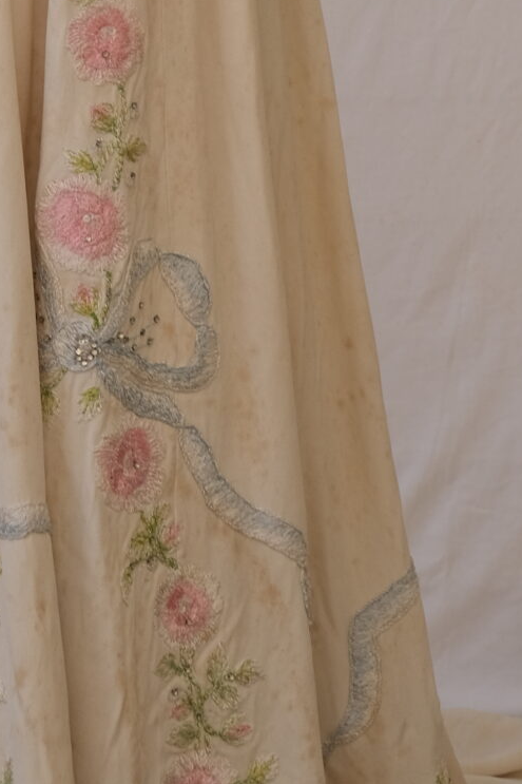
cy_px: -117
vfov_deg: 7.2
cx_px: -34
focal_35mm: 286
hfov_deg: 4.8
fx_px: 6223
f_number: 8
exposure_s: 1/125
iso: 250
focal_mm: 55
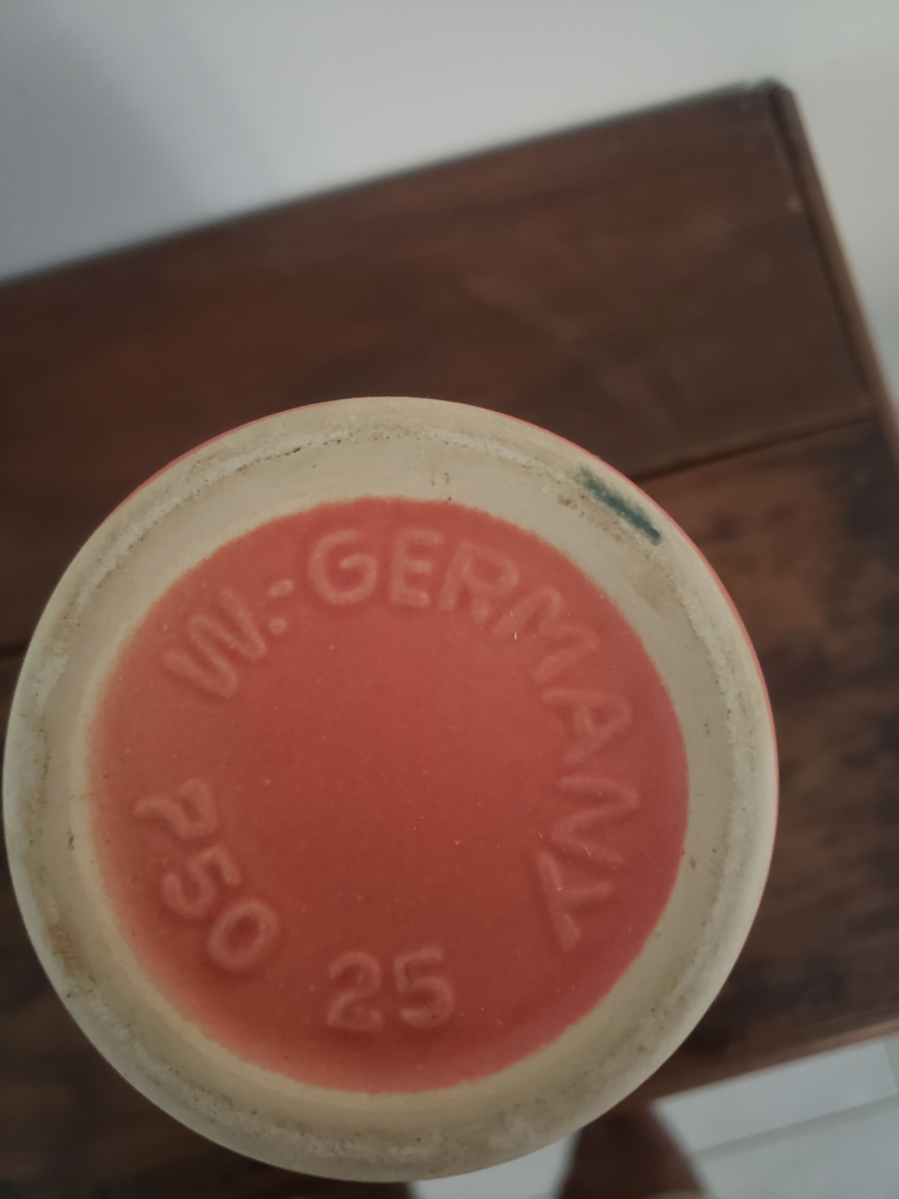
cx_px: 450
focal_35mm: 26
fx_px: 900
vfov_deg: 67.3
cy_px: 600
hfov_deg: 53.1
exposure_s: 1/10
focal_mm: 4.3
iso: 320
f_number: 1.5
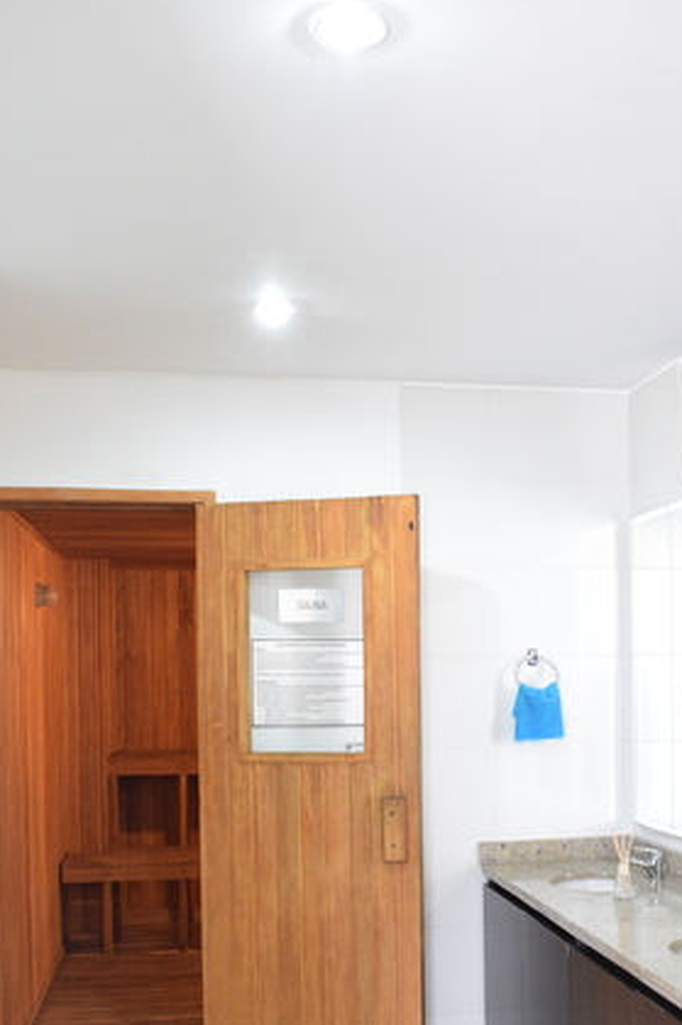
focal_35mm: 43
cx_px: 442
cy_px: 678
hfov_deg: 31.0
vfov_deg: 44.8
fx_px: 1223
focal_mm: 20
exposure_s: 1/25
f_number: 5.6
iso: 3200
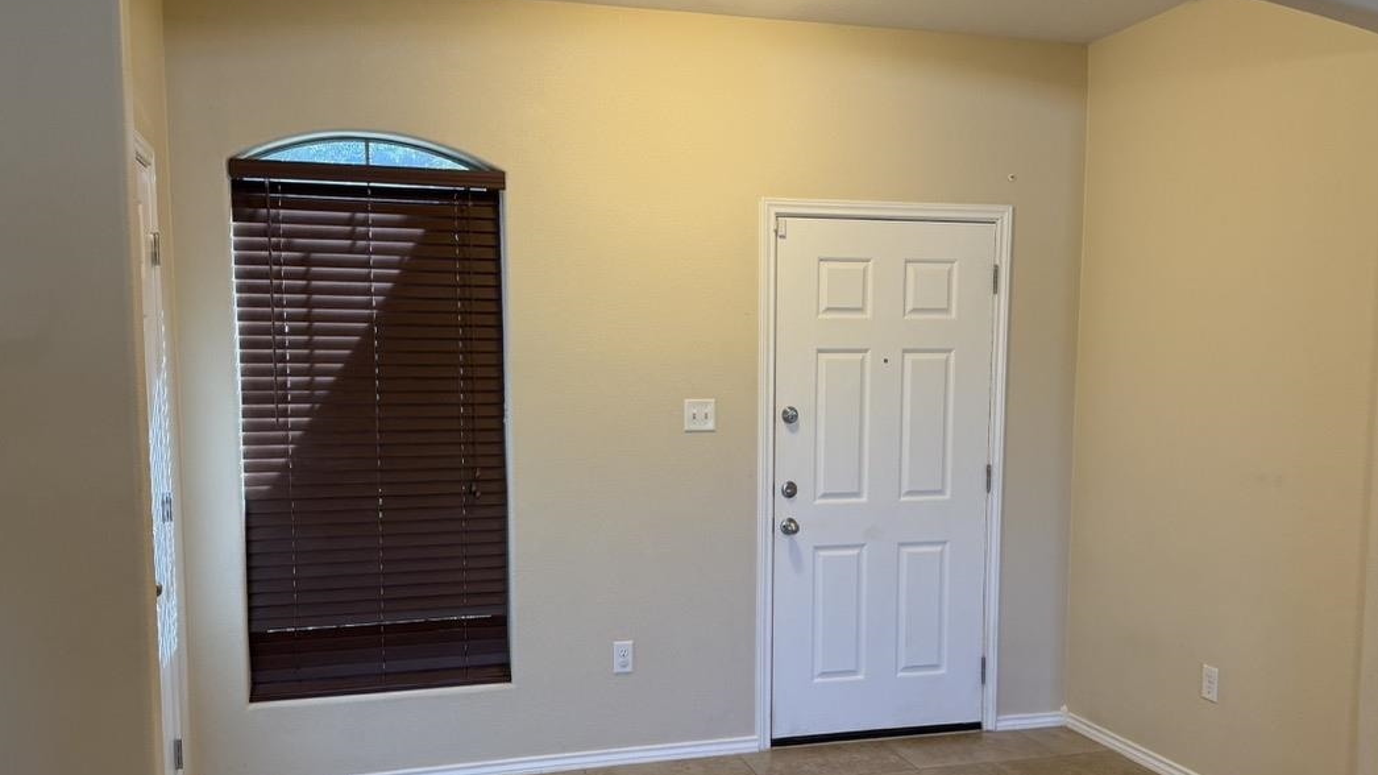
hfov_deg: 61.0
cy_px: 478
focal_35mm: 32
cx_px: 692
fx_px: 1169
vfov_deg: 36.5
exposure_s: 1/60
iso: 125
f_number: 1.78
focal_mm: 6.76
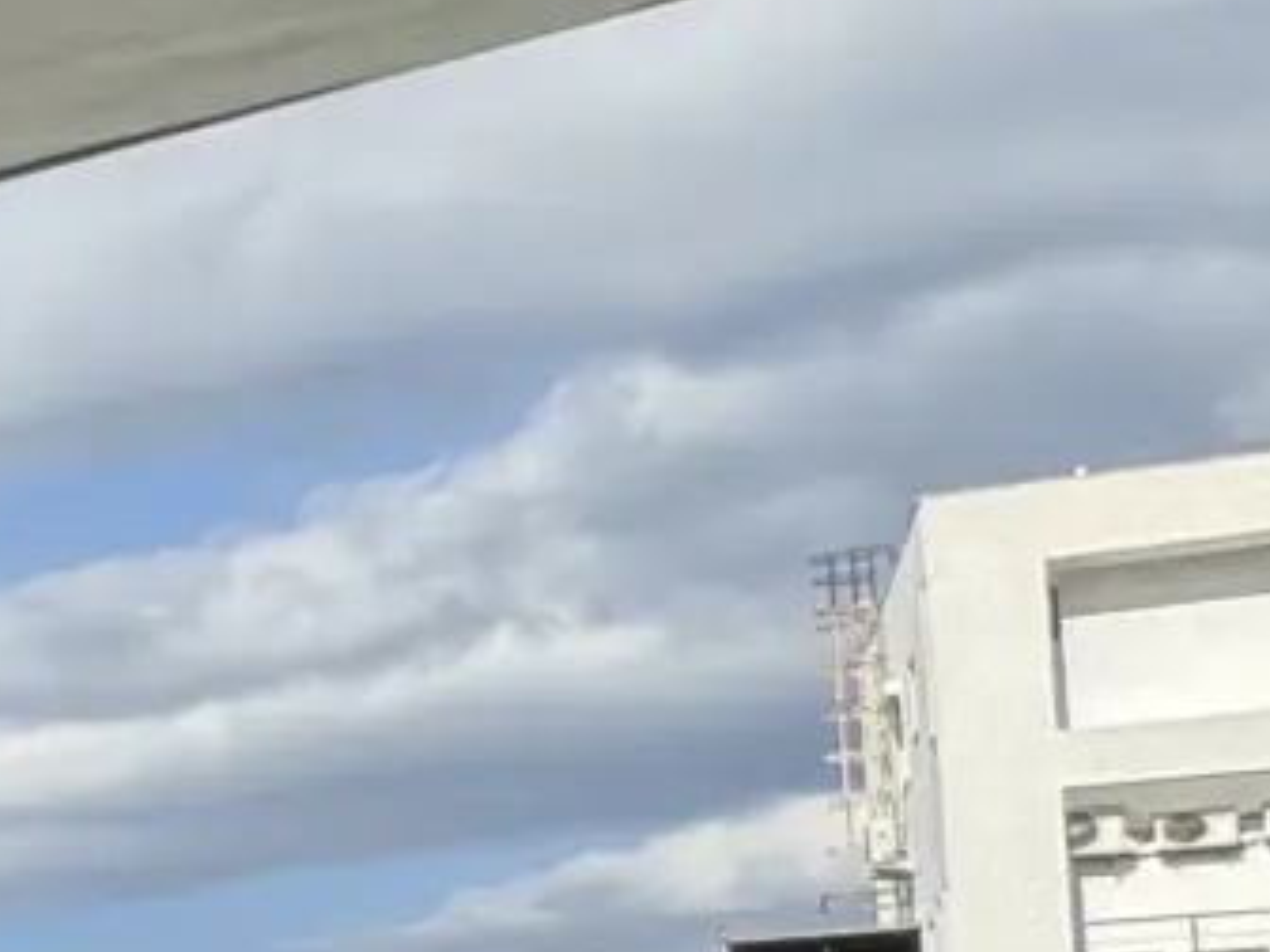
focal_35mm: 80
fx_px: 2935
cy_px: 1148
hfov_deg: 14.6
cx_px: -1845
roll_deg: +0.4
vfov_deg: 17.5
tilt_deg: +4.0
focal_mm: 2.22
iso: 40
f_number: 2.2
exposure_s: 1/993
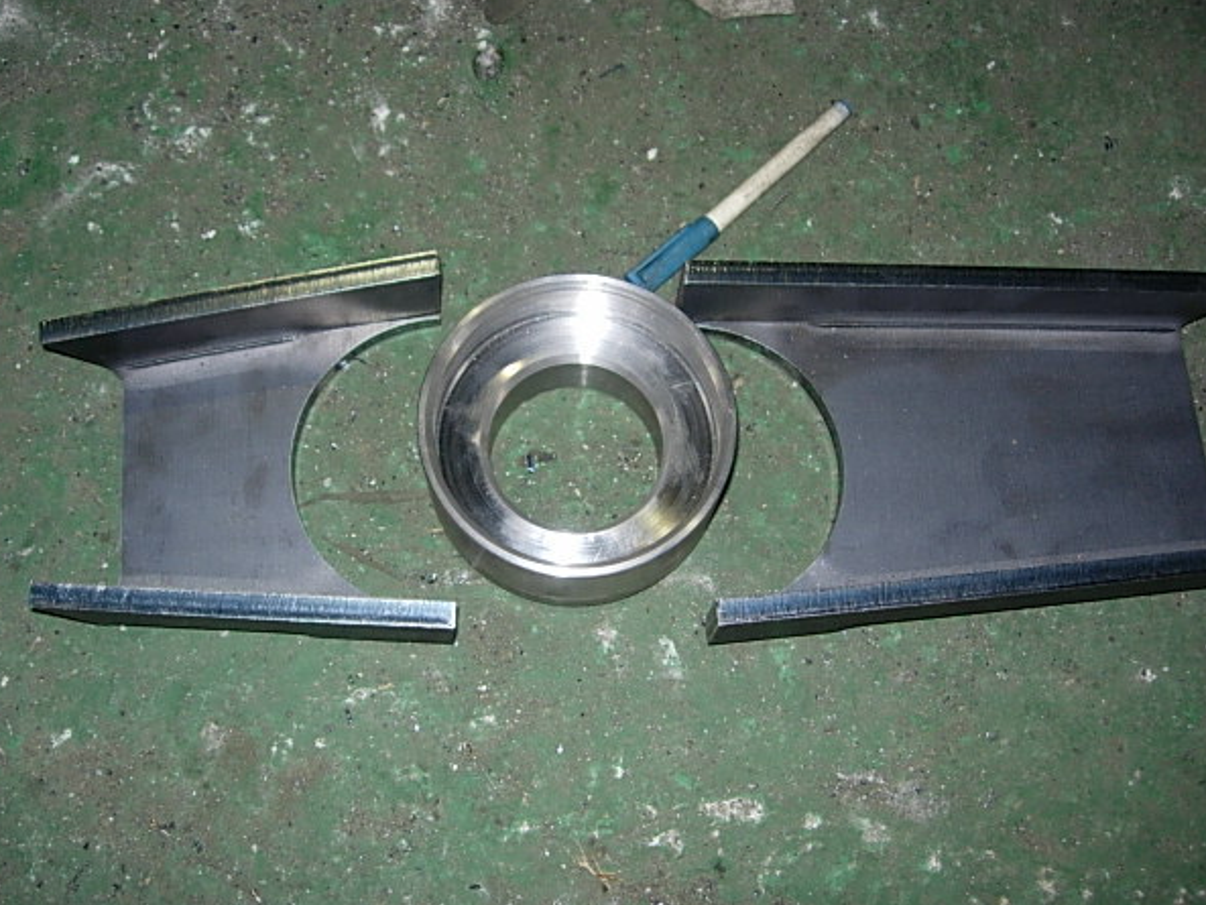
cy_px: 472
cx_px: 588
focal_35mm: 41
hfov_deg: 45.8
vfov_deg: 35.1
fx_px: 1429
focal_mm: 7.8
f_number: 2.8
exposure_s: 1/64
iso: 79
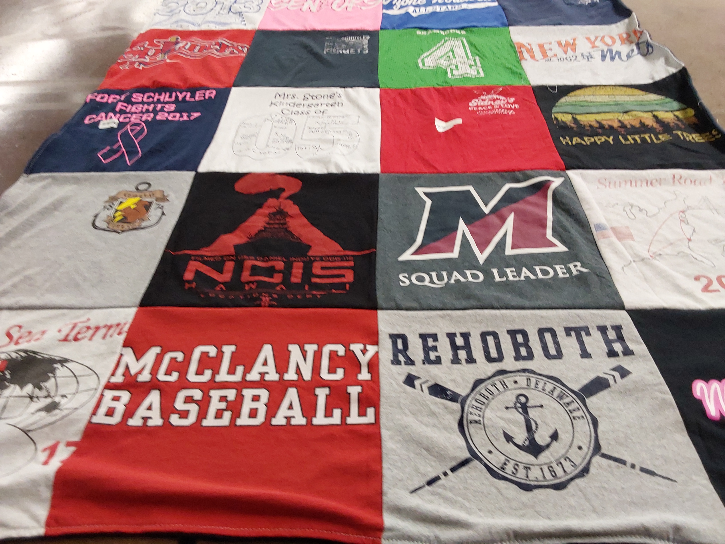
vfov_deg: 49.7
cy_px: 272
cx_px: 362
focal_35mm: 28
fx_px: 586
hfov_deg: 63.4
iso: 160
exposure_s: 1/60
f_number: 1.9
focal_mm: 2.91
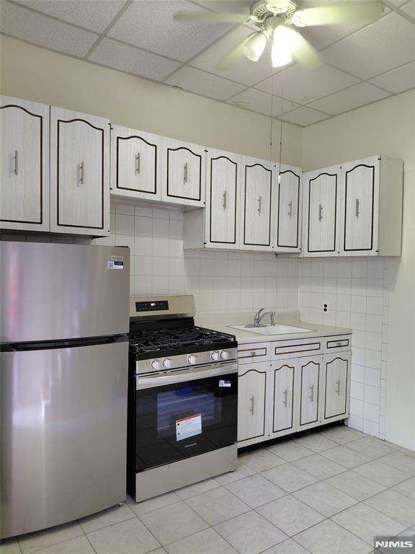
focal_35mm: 25
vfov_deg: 69.4
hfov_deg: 54.9
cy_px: 277
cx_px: 208
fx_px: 400
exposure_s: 1/60.2
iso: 250
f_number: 1.8
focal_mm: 4.69
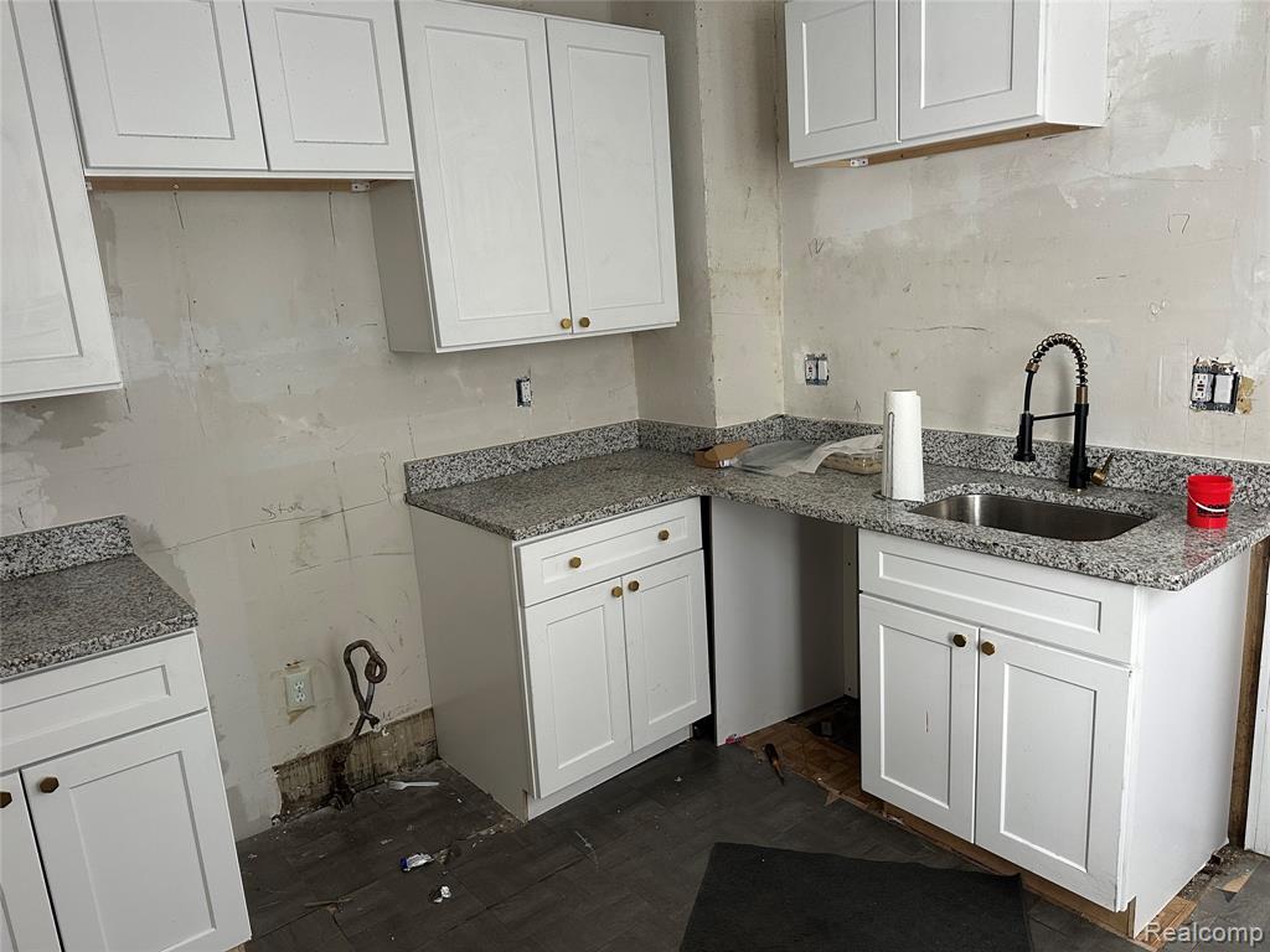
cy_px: 476
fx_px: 881
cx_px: 635
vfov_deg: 56.8
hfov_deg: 71.6
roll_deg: +3.2
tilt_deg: -12.6
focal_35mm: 24
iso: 320
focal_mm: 6.86
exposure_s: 1/60
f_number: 1.78
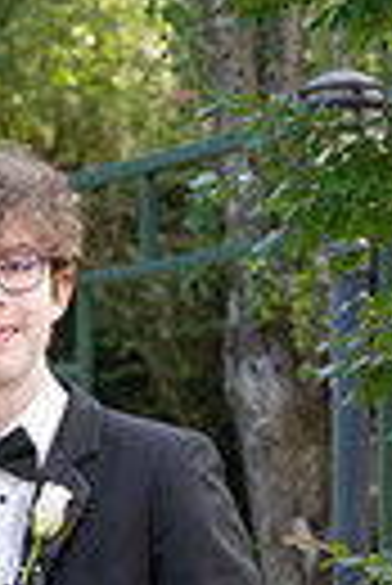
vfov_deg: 9.3
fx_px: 3551
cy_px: 706
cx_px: -86
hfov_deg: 6.3
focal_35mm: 218
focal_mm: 63
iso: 500
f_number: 5
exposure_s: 1/200
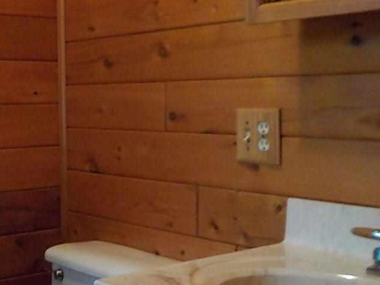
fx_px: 659
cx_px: 40
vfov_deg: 24.4
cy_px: 154
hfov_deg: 30.8
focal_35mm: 60
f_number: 3.3
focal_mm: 4.1
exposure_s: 1/15
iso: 450
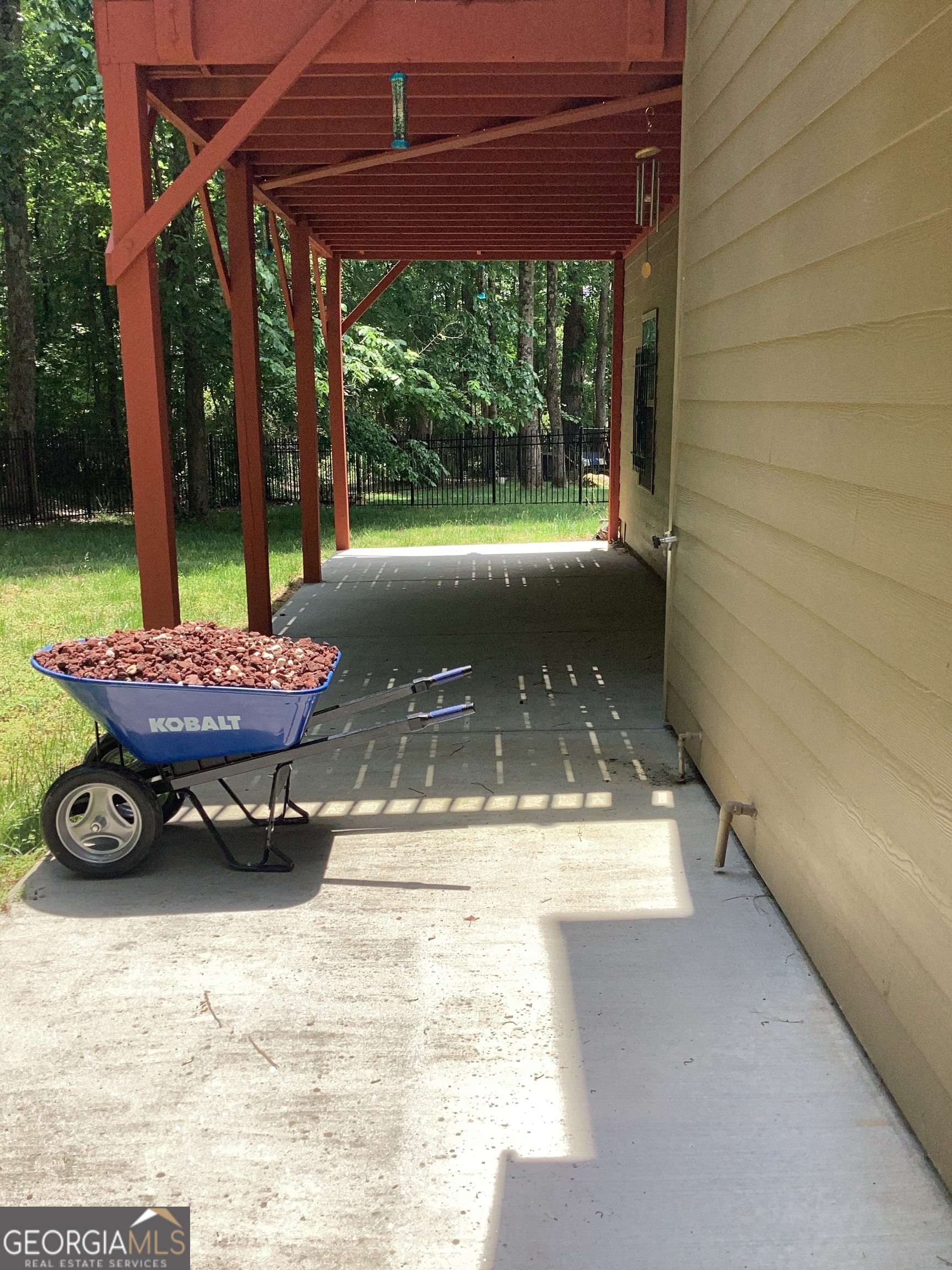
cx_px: 476
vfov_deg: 58.4
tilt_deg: -13.2
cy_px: 635
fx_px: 1137
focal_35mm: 31
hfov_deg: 45.4
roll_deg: -0.4
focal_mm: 3.3
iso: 25
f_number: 2.4
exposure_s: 1/529
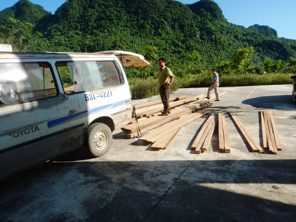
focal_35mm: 24
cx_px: 148
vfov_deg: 56.8
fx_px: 205
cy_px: 111
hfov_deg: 71.6
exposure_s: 1/800
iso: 125
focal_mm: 4.3
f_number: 4.1
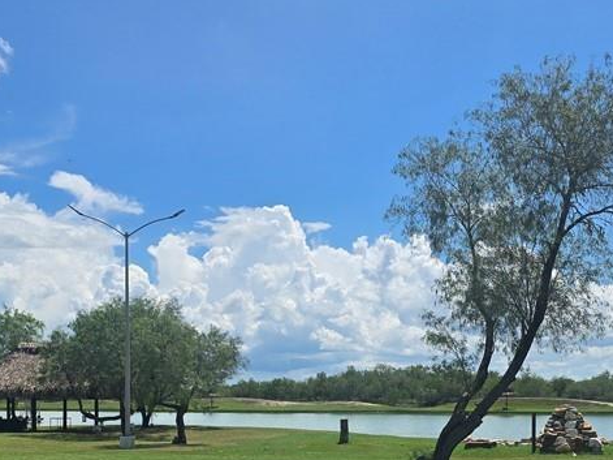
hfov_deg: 38.1
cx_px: 347
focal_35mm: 50
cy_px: 392
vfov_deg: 28.2
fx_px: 885
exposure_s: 1/1533
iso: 12
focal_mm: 6.3
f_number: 1.7
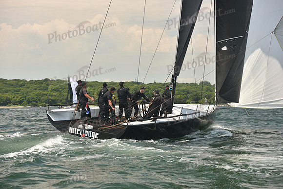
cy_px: 94
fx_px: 550
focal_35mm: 70
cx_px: 142
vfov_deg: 19.5
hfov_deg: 28.8
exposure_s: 1/640
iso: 250
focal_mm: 70
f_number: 5
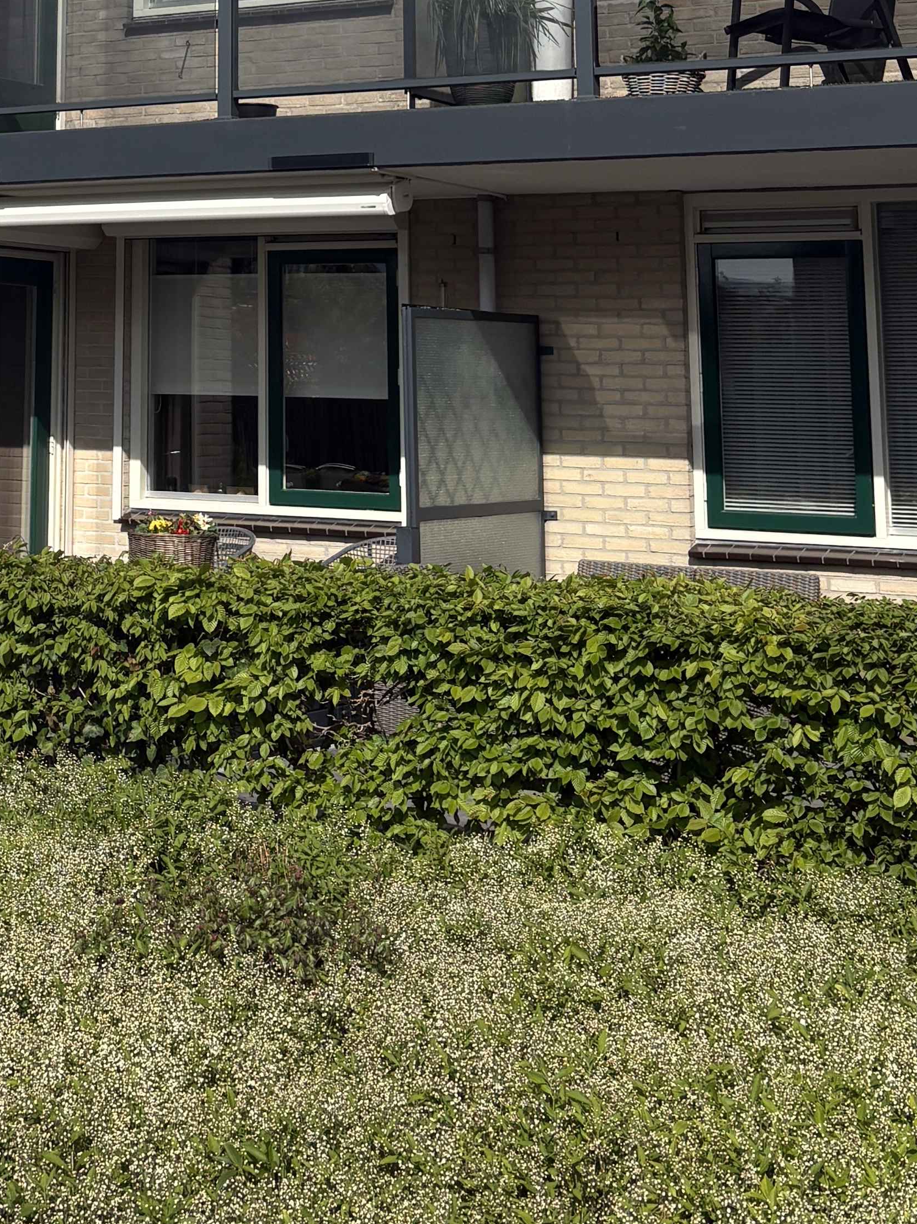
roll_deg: -1.9
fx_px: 2367
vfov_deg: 26.9
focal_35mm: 67
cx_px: 41
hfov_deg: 21.3
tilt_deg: +10.5
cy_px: -86
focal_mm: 5.96
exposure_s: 1/4950
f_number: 1.6
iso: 50
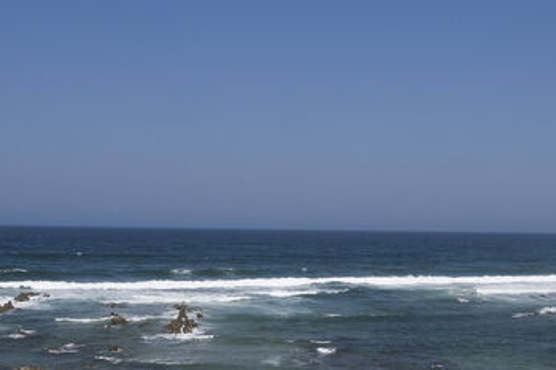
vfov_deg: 19.9
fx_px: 988
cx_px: 426
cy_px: 445
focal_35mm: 64
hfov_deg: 30.8
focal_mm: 16
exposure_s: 1/640
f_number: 8
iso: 160
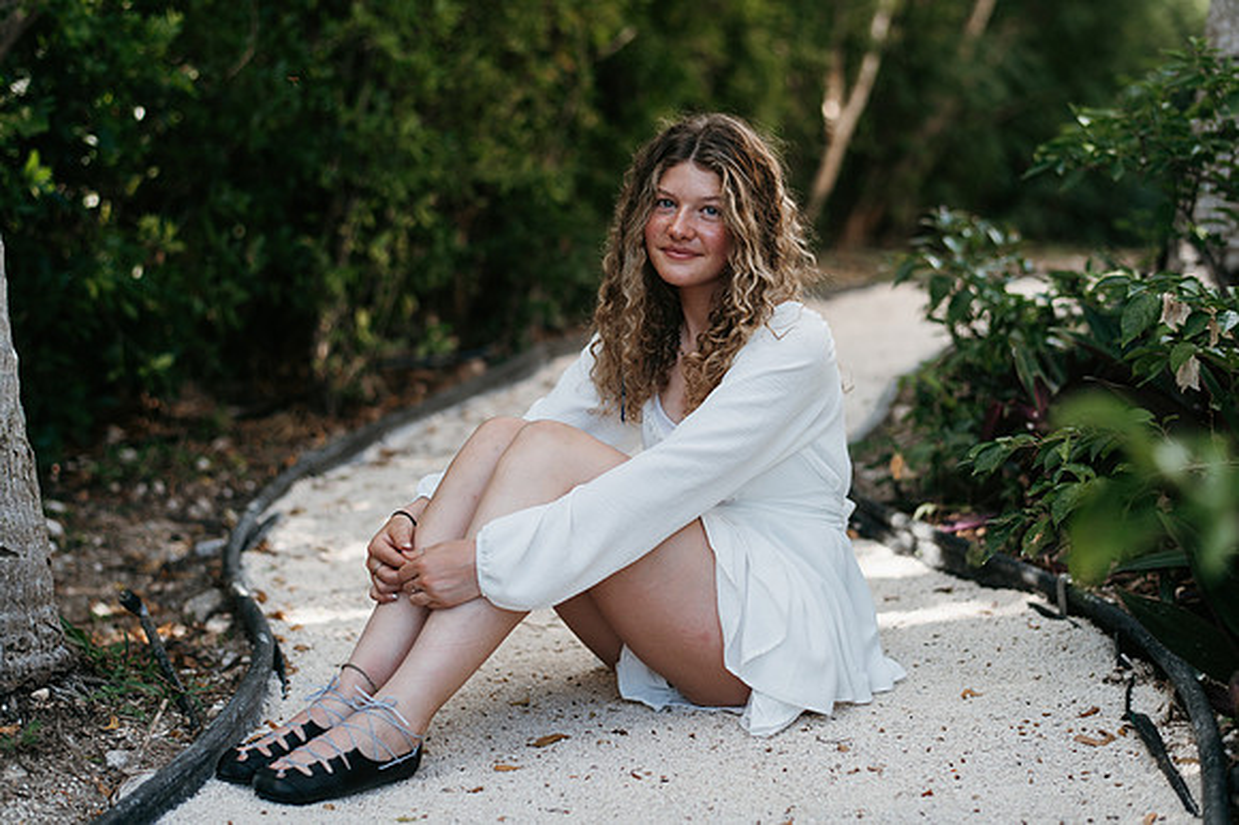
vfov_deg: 23.4
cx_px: 620
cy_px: 412
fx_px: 1995
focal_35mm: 58
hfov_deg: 34.5
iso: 400
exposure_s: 1/640
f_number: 2.2
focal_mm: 58
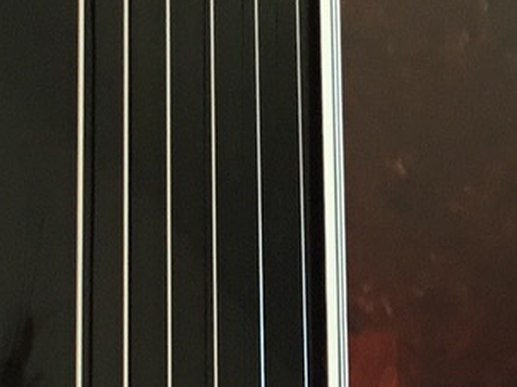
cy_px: 398
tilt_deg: -26.3
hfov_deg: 10.2
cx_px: 239
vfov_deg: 7.6
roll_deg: -3.3
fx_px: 2910
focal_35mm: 195
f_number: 2.4
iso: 64
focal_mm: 3.3
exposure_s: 1/30
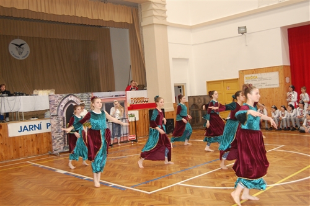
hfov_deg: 53.2
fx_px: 310
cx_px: 155
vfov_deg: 36.8
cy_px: 103
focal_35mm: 36
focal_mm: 24
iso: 800
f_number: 4
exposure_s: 1/60
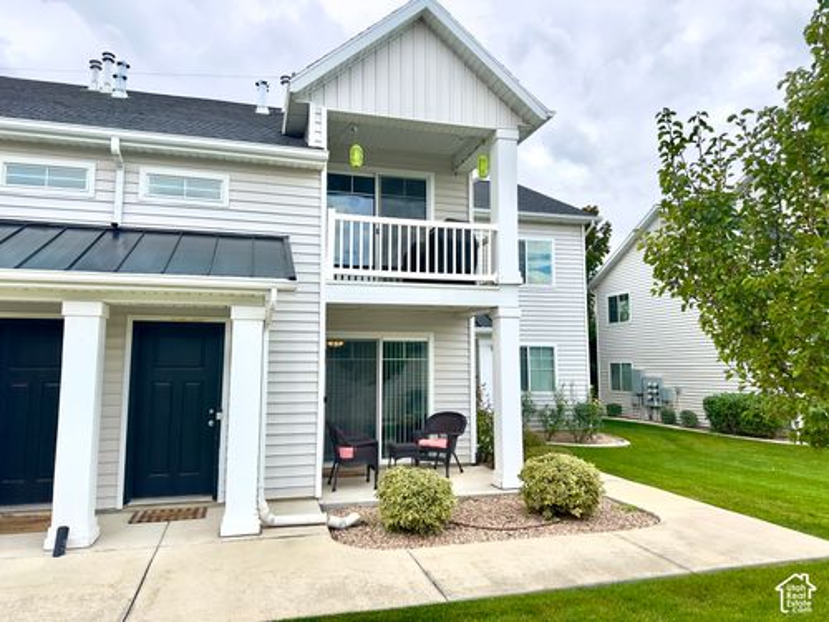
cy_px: 311
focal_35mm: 24
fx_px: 575
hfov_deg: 71.6
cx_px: 414
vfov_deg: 56.8
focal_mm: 6.86
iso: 80
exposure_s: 1/2525
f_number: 1.78
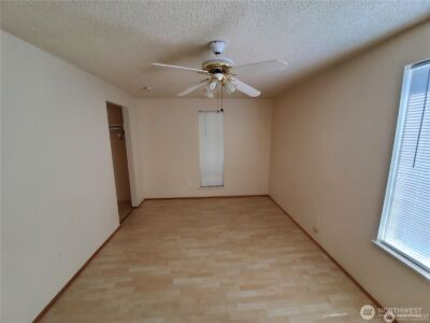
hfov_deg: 106.2
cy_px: 162
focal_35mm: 13
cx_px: 215
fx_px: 161
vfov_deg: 89.9
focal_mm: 1.8
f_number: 2.2
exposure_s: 1/59
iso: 80
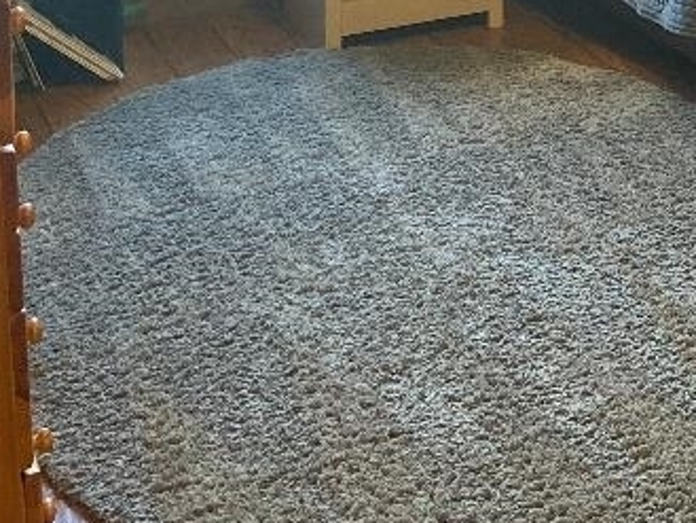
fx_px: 1629
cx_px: 747
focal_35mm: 81
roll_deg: -1.3
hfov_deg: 22.8
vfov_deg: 16.8
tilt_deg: -10.7
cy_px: -222
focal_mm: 4.25
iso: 500
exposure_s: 1/60
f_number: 1.8
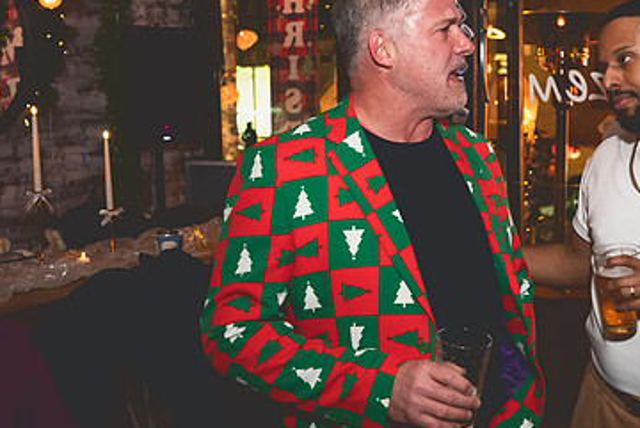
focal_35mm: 44
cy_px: 170
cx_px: 499
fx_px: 783
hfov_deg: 42.7
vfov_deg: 30.5
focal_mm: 24
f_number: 3.2
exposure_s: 1/100
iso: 3200
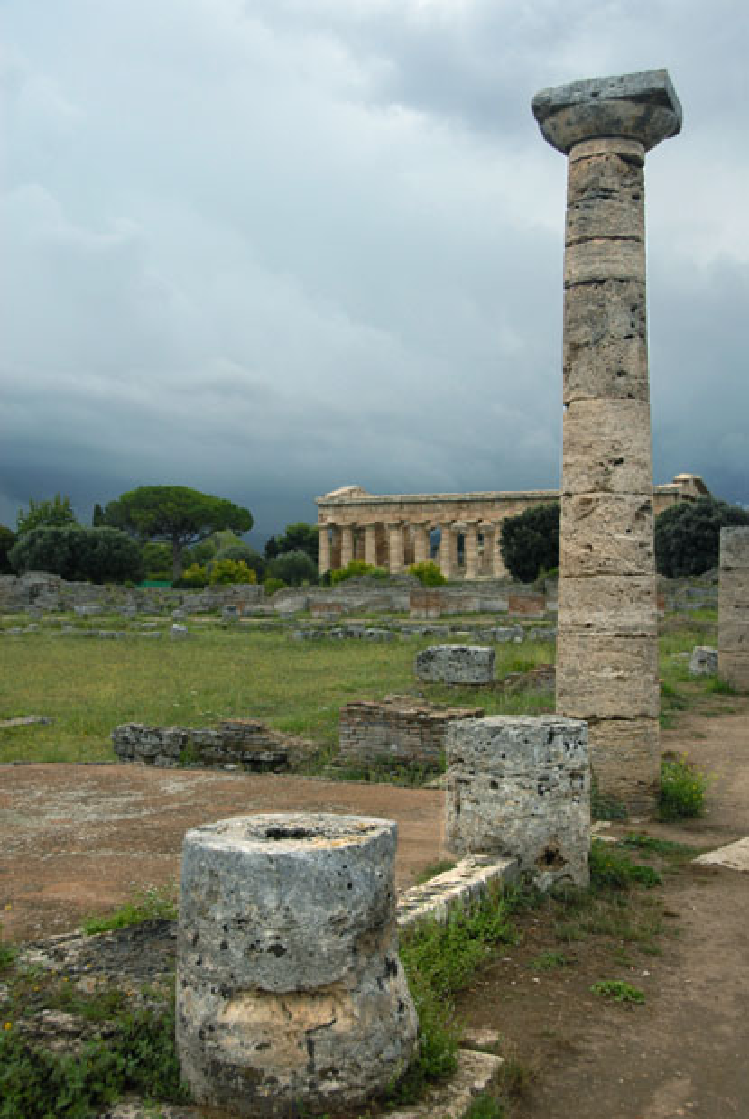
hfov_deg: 32.0
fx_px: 1307
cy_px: 560
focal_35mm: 42
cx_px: 374
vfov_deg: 46.3
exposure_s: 1/350
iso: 200
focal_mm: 28
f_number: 5
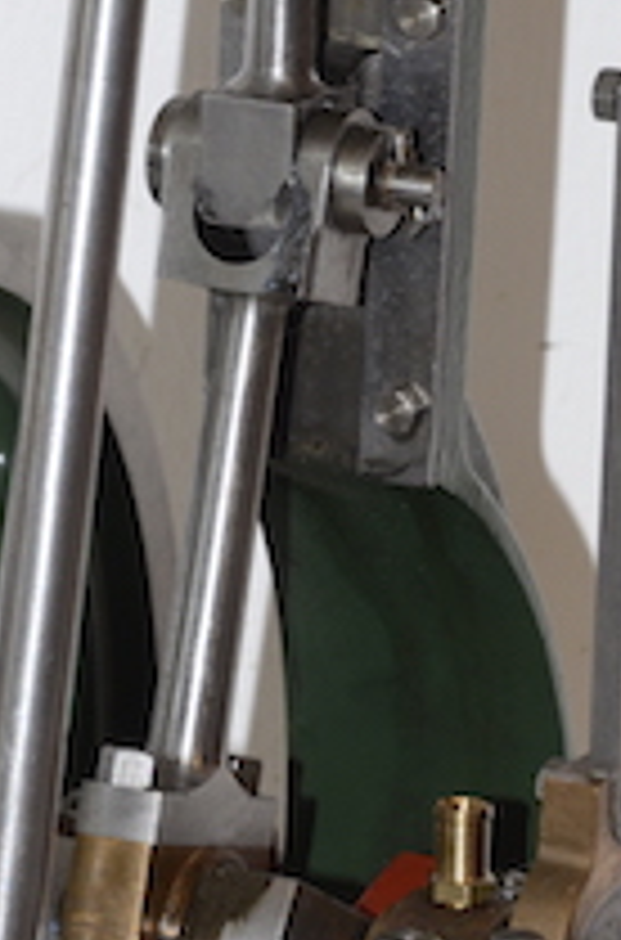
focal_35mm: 440
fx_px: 11460
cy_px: 549
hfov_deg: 3.1
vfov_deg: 4.7
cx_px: 279
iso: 800
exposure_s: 1/60
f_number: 13
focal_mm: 150
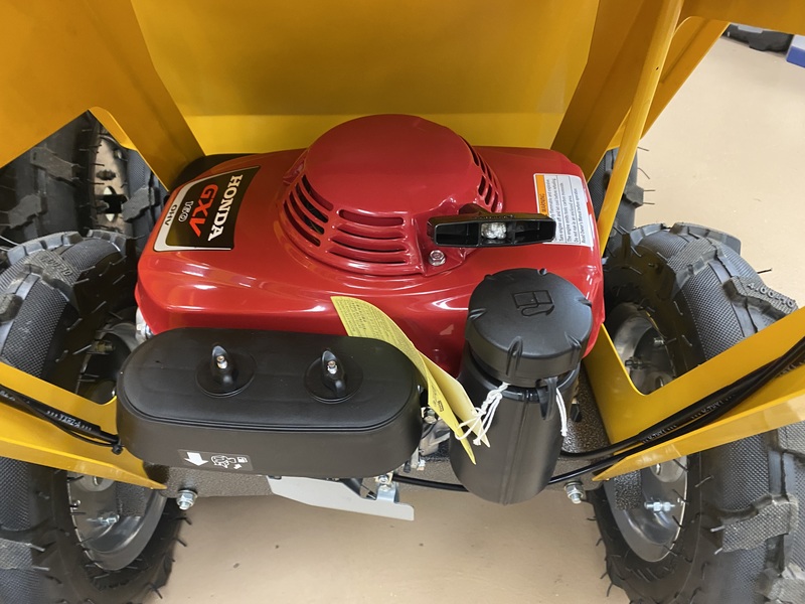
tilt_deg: -41.3
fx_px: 605
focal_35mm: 26
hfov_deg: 67.3
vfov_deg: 53.1
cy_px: 302
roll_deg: +1.9
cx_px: 402
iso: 400
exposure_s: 1/40
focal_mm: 4.25
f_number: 1.8
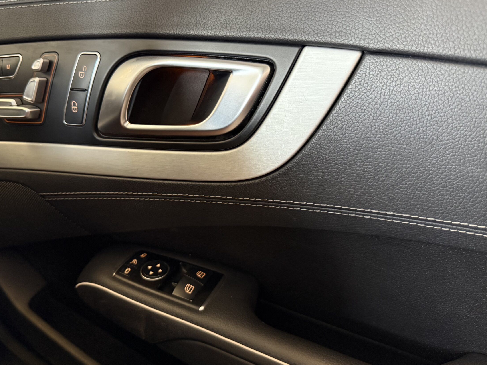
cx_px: 219
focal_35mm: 28
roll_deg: -0.2
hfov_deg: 63.3
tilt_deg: -22.6
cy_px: 173
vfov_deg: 49.7
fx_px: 394
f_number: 1.78
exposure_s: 1/40
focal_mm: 6.76
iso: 1000
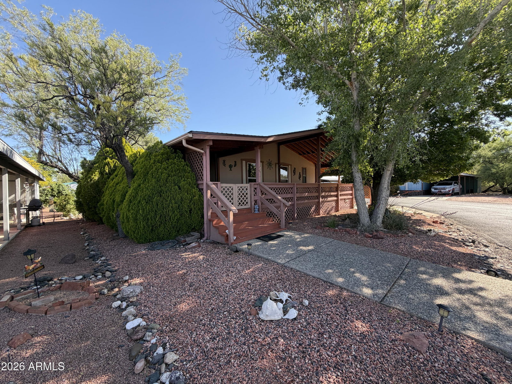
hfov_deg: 102.1
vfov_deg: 85.7
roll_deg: +1.3
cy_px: 192
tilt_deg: -1.2
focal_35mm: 14
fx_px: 207
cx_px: 256
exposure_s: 1/388
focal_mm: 2.22
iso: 50
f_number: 2.2
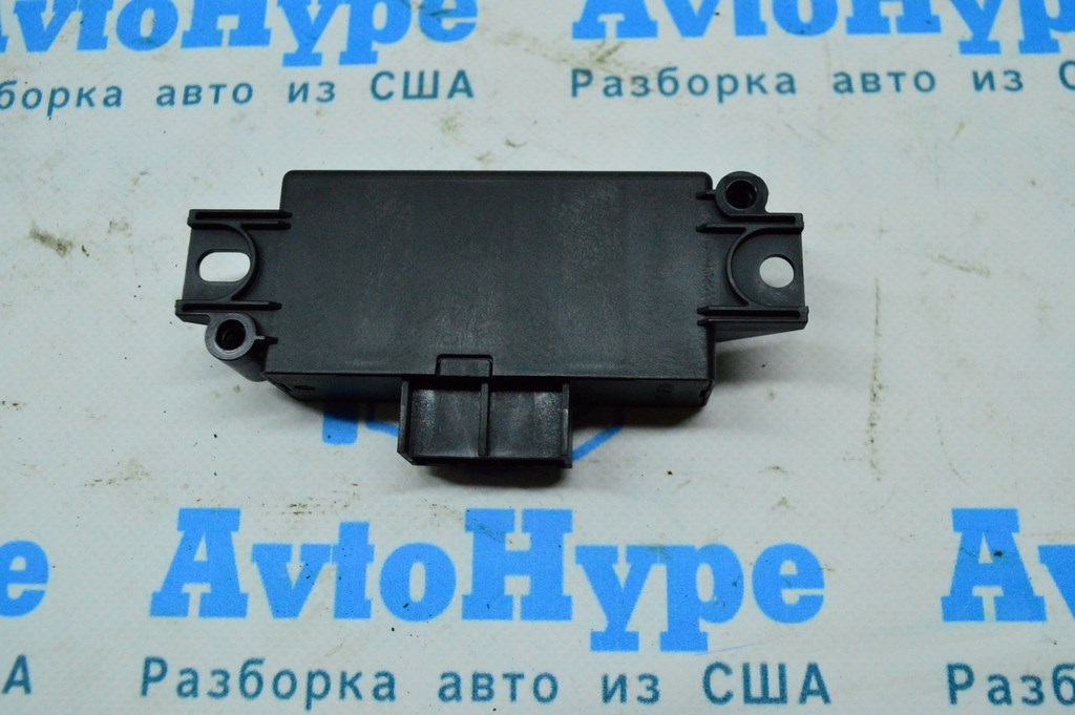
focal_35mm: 34
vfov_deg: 38.3
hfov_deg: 55.1
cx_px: 538
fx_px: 1029
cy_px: 358
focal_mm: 23
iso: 6400
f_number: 6.3
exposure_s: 1/640
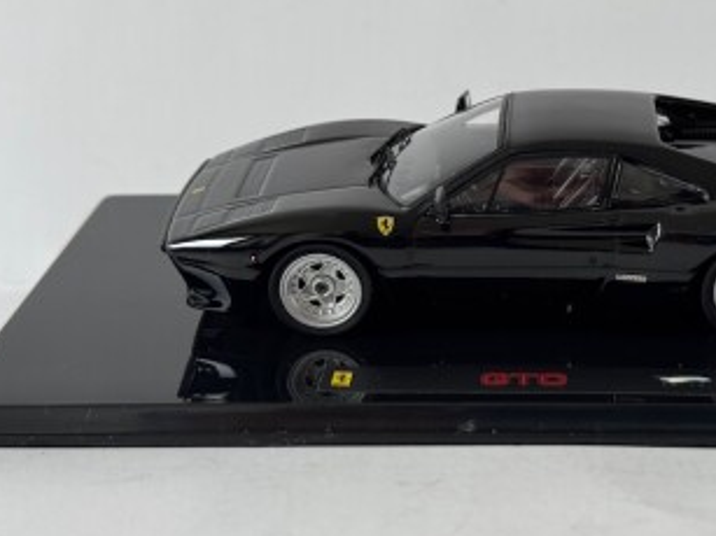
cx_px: 529
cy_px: 221
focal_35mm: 75
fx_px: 1551
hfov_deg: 25.7
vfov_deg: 19.6
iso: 100
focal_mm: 6.76
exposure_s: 1/118
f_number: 1.78
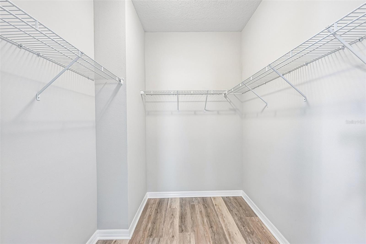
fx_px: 142
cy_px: 122
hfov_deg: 104.3
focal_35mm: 14
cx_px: 183
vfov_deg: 81.2
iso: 400
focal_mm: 14
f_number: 8
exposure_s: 1/3.33
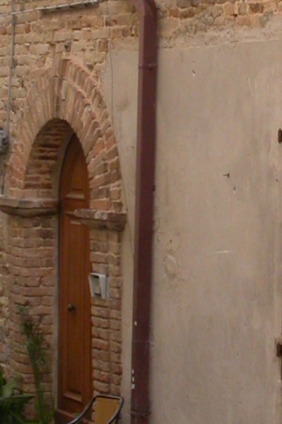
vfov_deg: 13.7
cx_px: 177
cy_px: 137
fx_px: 1763
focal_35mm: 150
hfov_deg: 9.1
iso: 100
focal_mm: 7.85
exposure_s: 1/123
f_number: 4.7
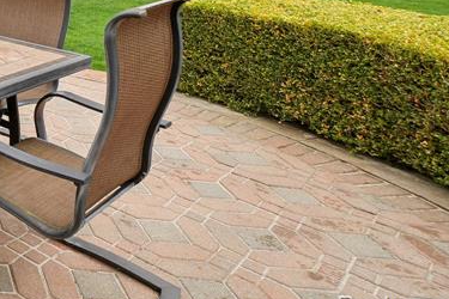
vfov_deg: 27.5
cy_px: -84
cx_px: -154
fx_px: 511
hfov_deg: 32.9
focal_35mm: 41
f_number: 8
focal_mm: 10
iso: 100
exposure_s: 1/125
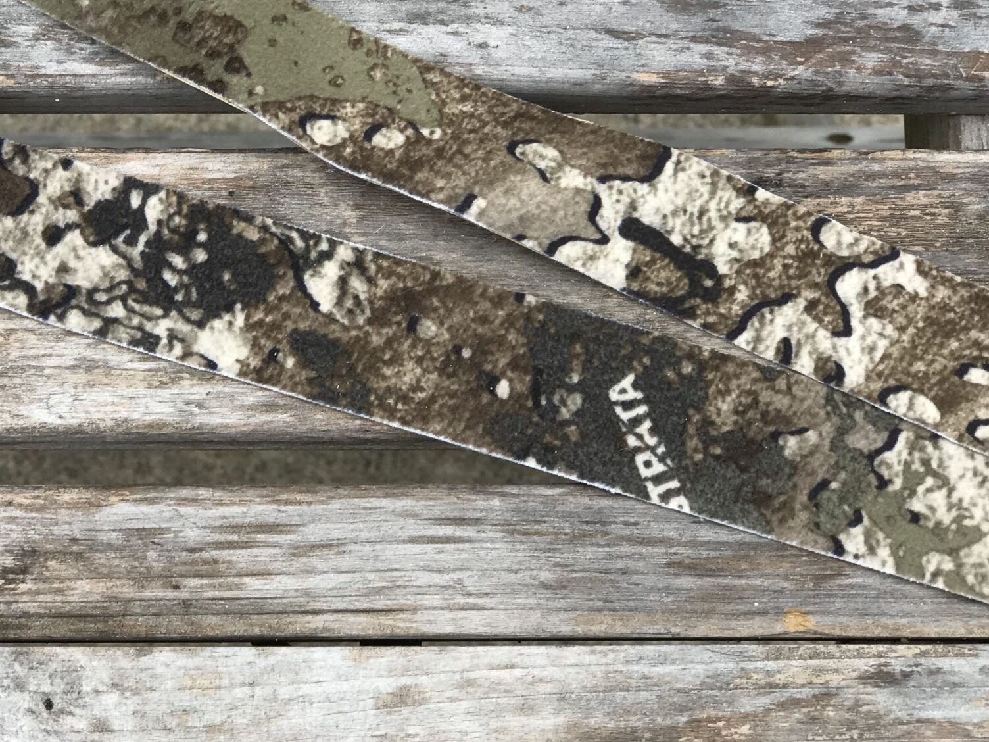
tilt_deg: -80.0
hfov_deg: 20.1
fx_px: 2771
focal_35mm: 97
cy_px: 172
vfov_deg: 15.2
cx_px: 295
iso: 20
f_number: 2.8
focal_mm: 6.6
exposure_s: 1/213
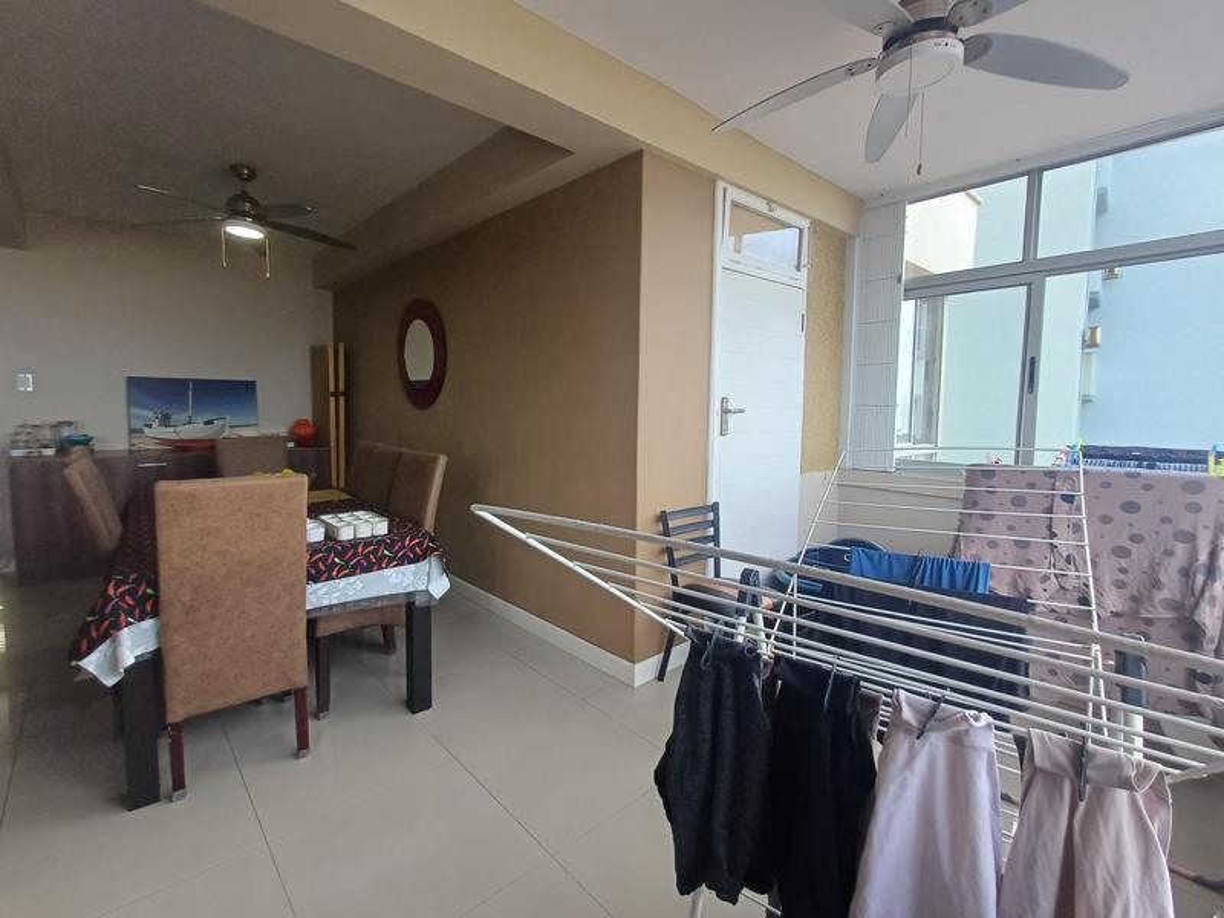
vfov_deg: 78.1
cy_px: 459
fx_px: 566
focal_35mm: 16
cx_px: 612
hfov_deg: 94.5
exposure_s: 1/100
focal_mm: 1.64
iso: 50
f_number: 2.2
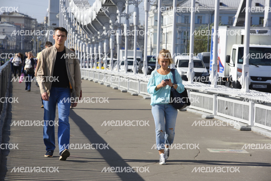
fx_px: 1393
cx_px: 136
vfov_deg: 7.4
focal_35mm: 185
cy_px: 90
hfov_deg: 11.1
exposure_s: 1/200
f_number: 13
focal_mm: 185
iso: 200
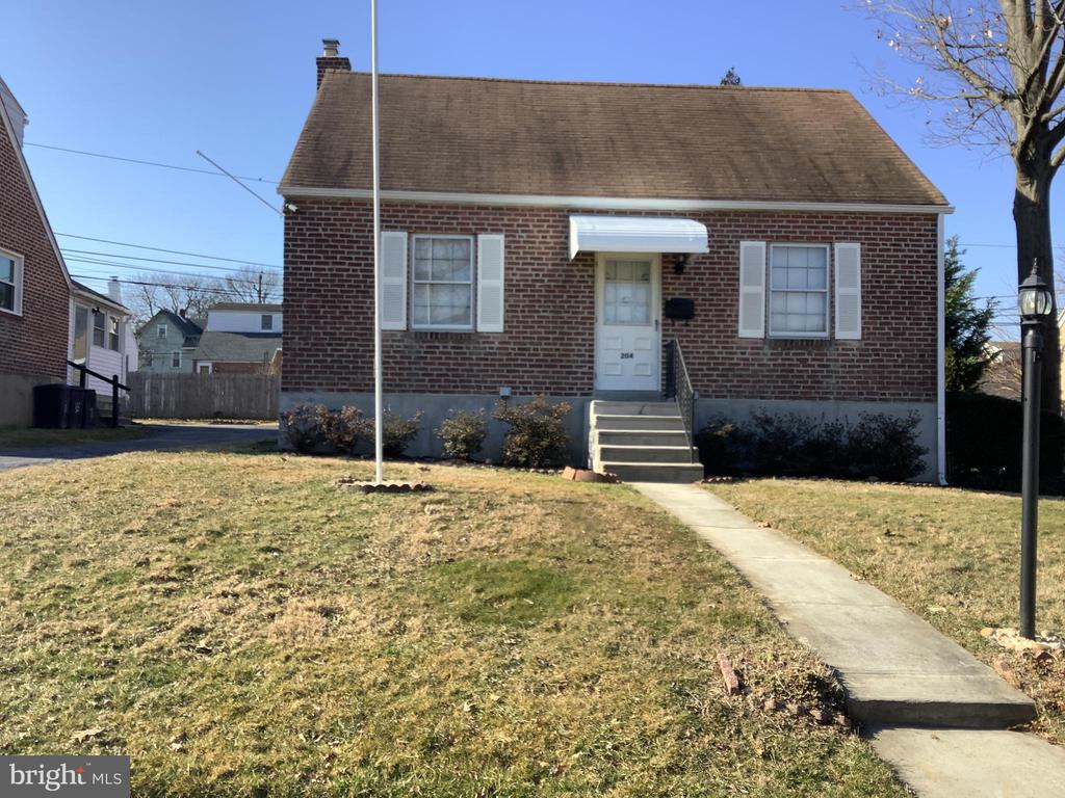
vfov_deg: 45.4
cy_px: 399
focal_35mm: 31
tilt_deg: +0.7
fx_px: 954
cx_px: 532
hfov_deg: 58.4
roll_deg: -1.0
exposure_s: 1/734
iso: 25
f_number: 2.4
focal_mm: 3.3
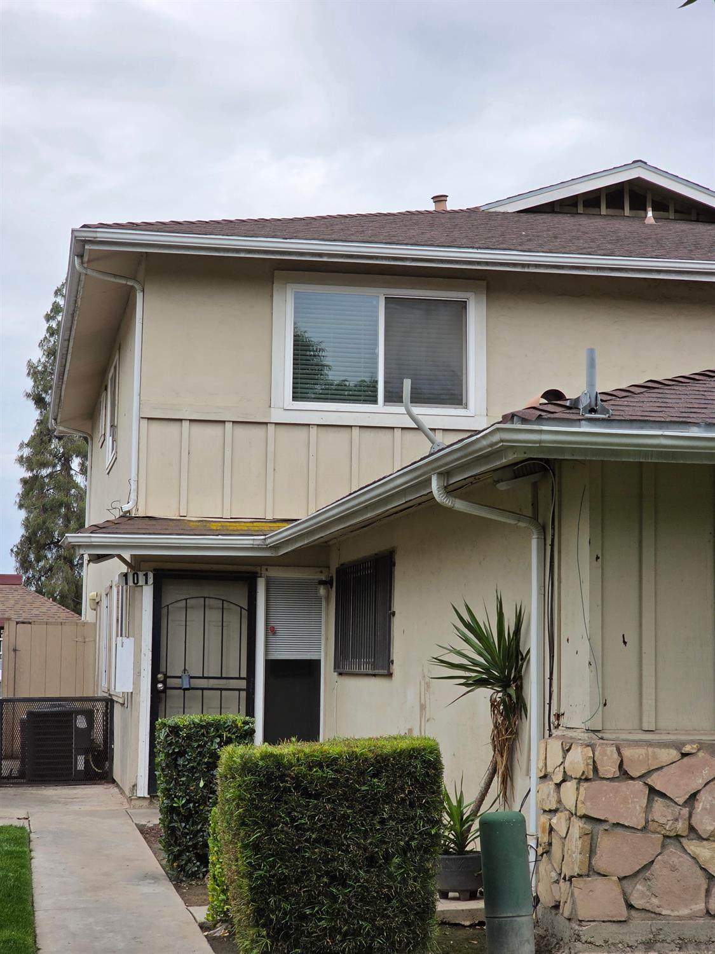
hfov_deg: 21.3
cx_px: 358
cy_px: 477
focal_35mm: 69
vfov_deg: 28.2
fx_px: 1900
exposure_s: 1/1369
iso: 50
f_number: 2.4
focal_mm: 7.9
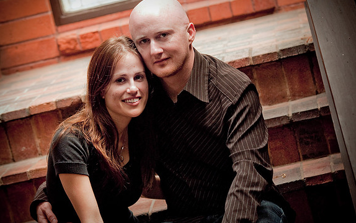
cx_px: 179
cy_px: 108
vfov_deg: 9.9
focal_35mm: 133
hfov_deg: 15.7
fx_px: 1291
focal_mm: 86
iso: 400
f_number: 4
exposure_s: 1/125
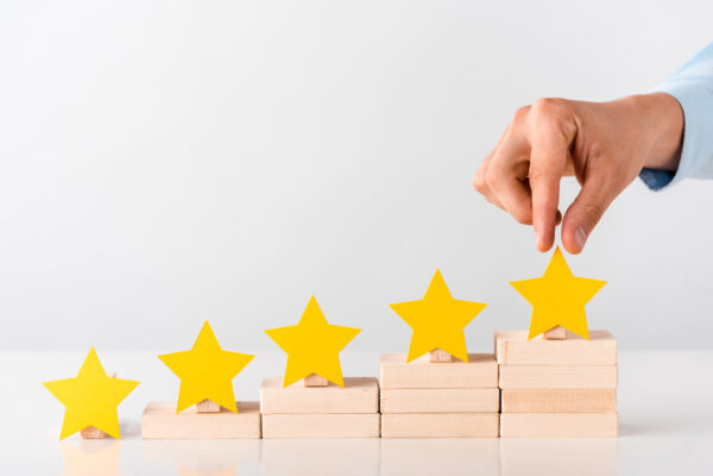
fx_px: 2773
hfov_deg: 14.7
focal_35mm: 140
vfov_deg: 9.8
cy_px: 238
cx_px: 356
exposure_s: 1/200
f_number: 8
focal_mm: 140
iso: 125
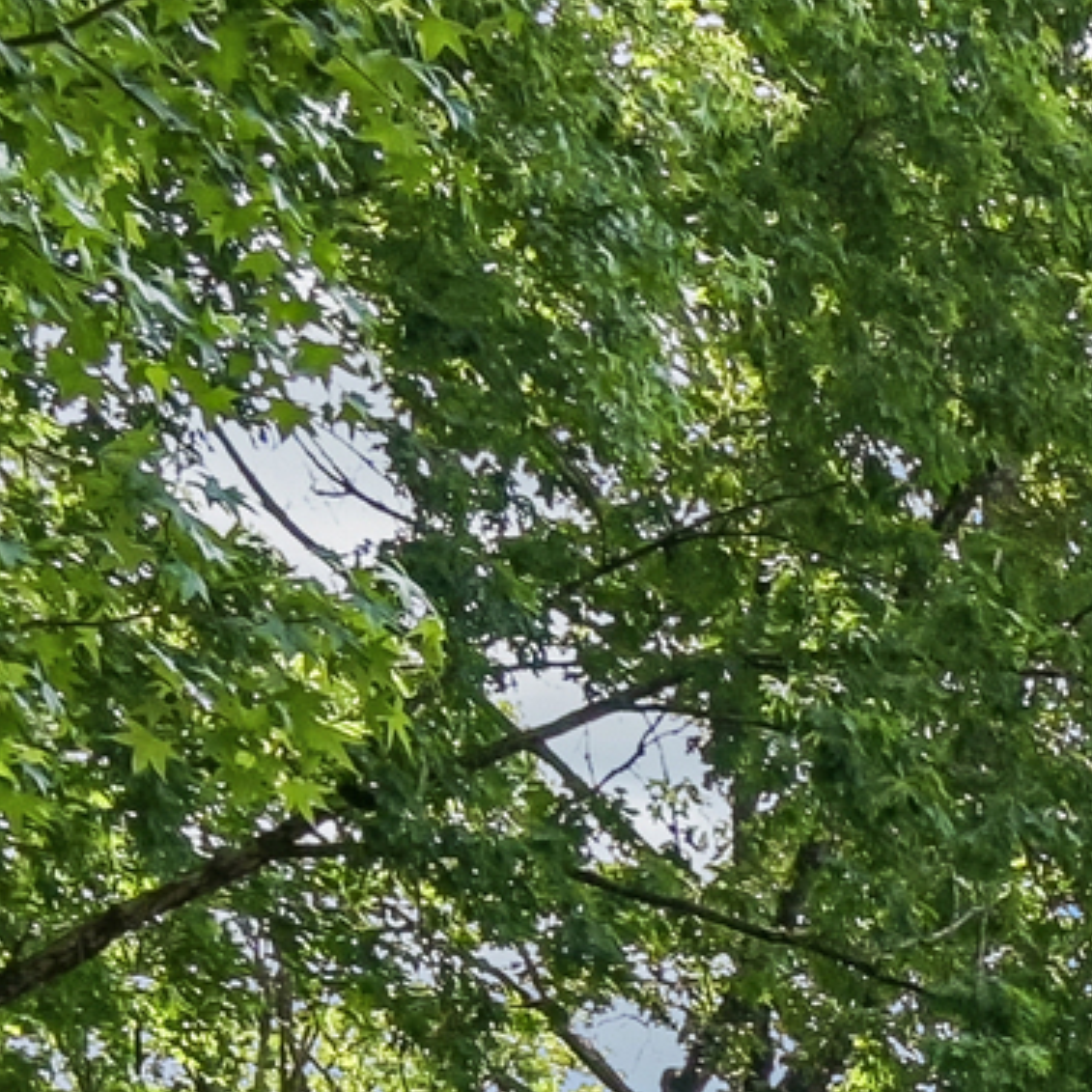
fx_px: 4104
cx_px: 3592
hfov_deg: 9.8
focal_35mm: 115
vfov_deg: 12.4
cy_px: 2517
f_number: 8
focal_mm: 17
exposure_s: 1/320
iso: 200
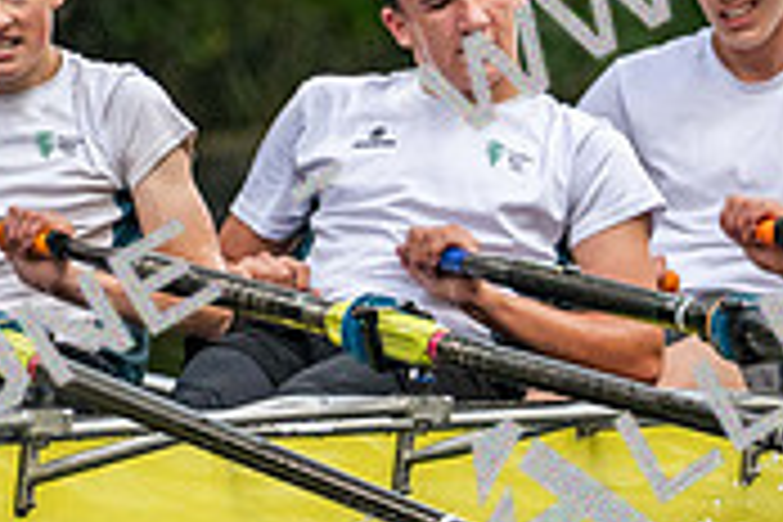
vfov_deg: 0.7
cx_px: 86
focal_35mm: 1995
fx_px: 43388
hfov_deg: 1.0
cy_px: 207
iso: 1250
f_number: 4.5
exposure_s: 1/2500
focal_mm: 400
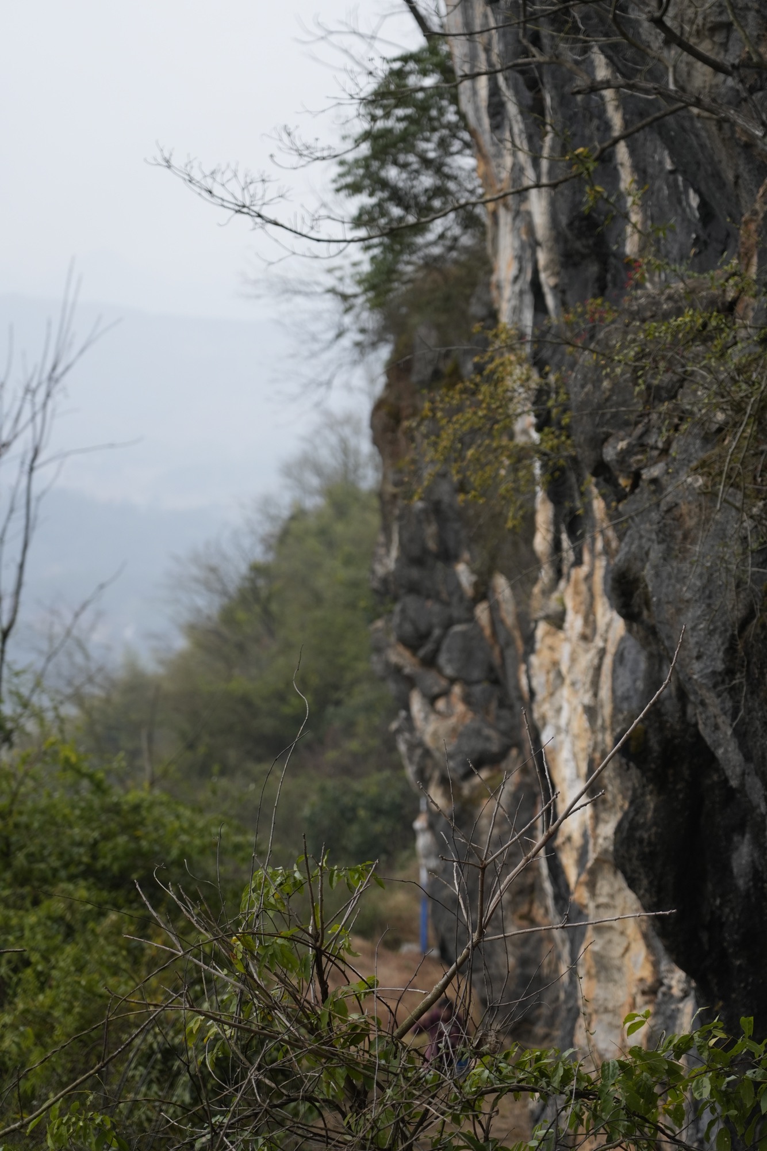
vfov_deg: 20.0
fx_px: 3258
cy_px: 576
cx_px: 384
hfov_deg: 13.4
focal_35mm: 102
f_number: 4
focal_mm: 102
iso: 500
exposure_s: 1/500
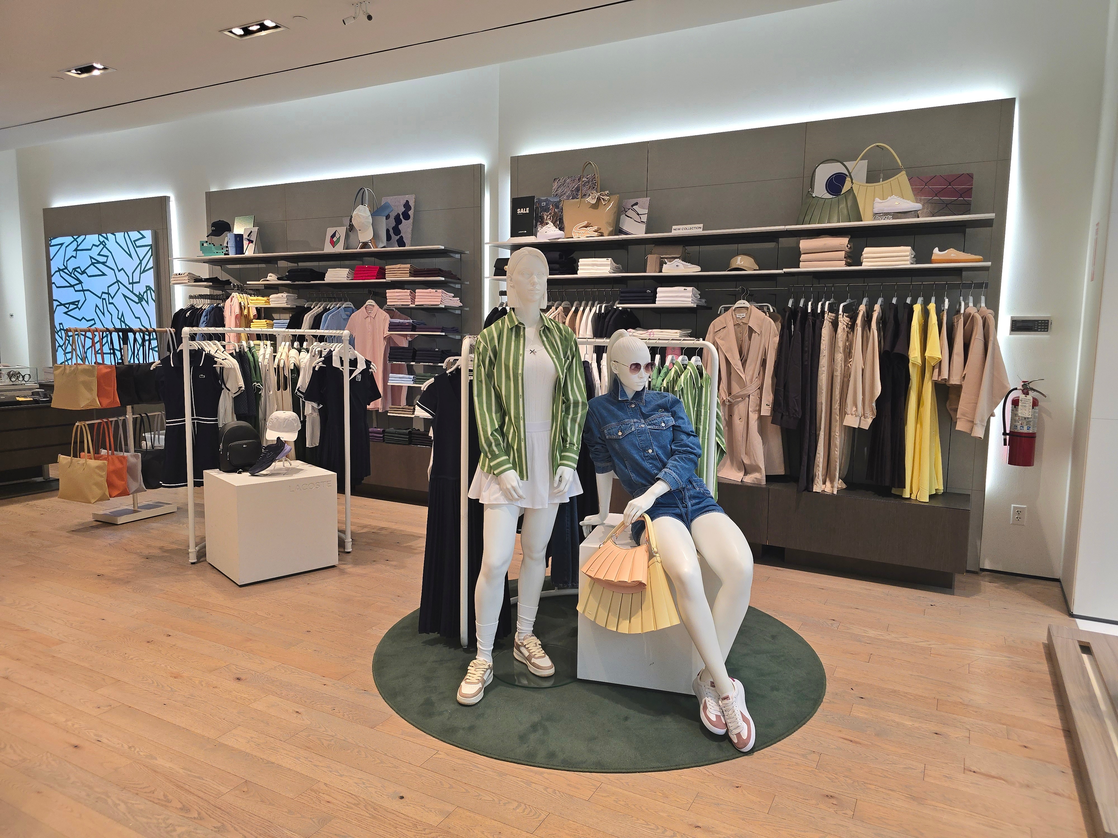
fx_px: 743
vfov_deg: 58.9
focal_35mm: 23
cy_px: 419
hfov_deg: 73.9
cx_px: 559
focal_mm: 6.3
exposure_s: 1/120
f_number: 1.7
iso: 100
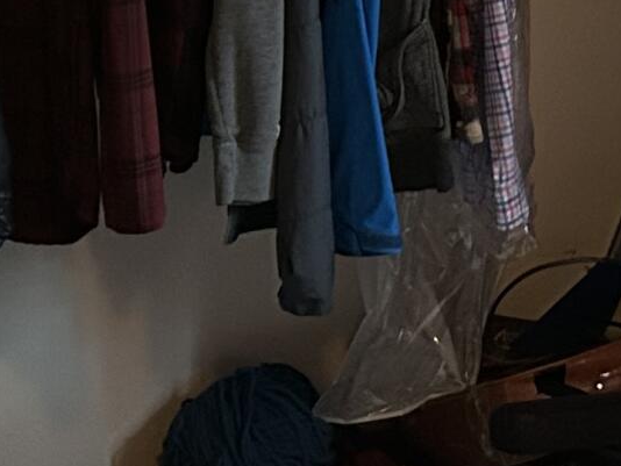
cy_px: -208
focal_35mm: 146
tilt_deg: -8.6
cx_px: 772
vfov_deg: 9.9
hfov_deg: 13.1
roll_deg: -0.9
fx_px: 2620
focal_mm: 5.7
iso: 500
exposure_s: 1/30
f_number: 1.5
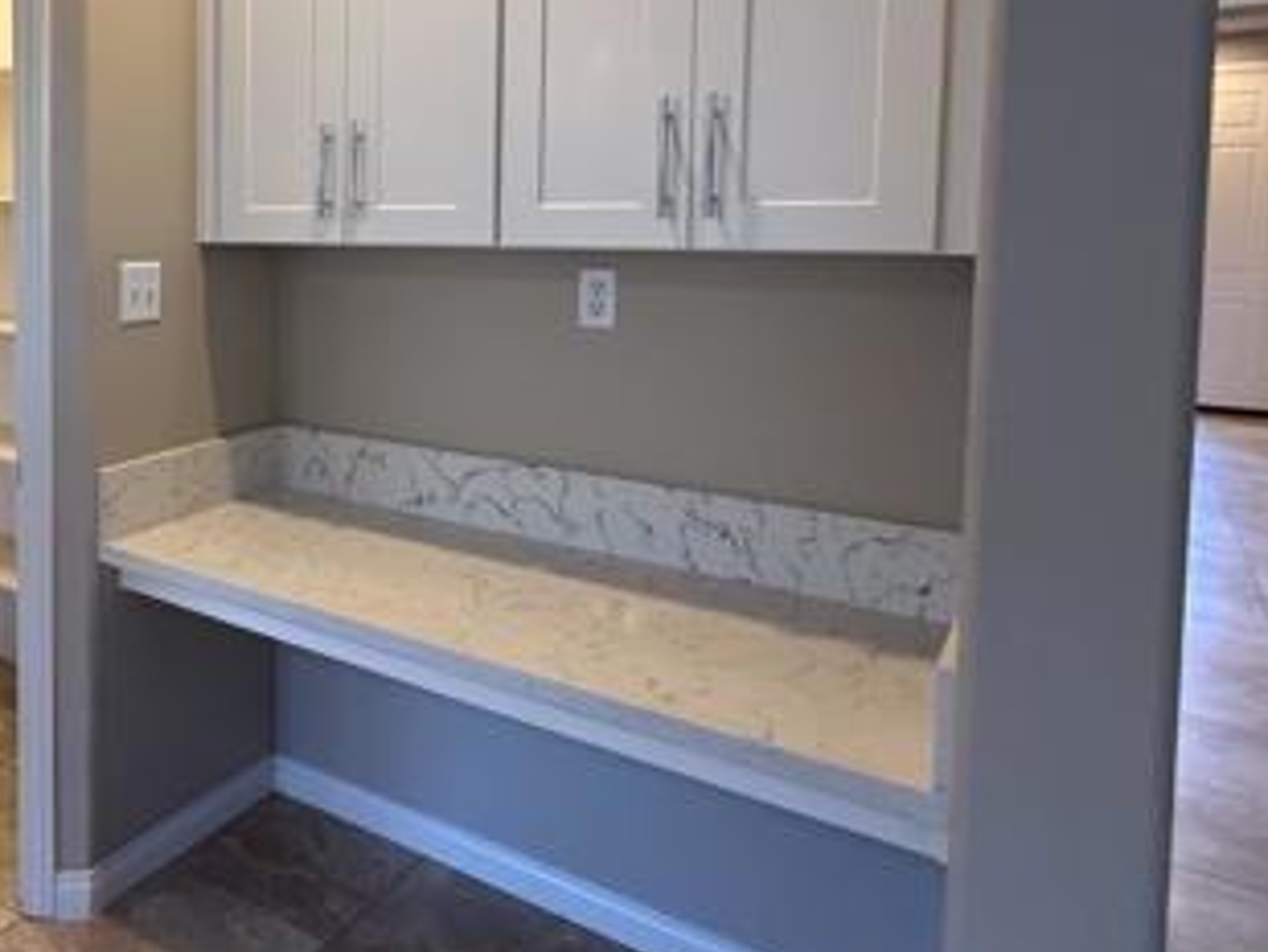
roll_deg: -0.5
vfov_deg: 47.1
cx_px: 127
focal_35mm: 29
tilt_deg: -3.5
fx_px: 1063
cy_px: 283
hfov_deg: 53.9
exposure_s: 1/120
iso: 250
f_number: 2.2
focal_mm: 2.22
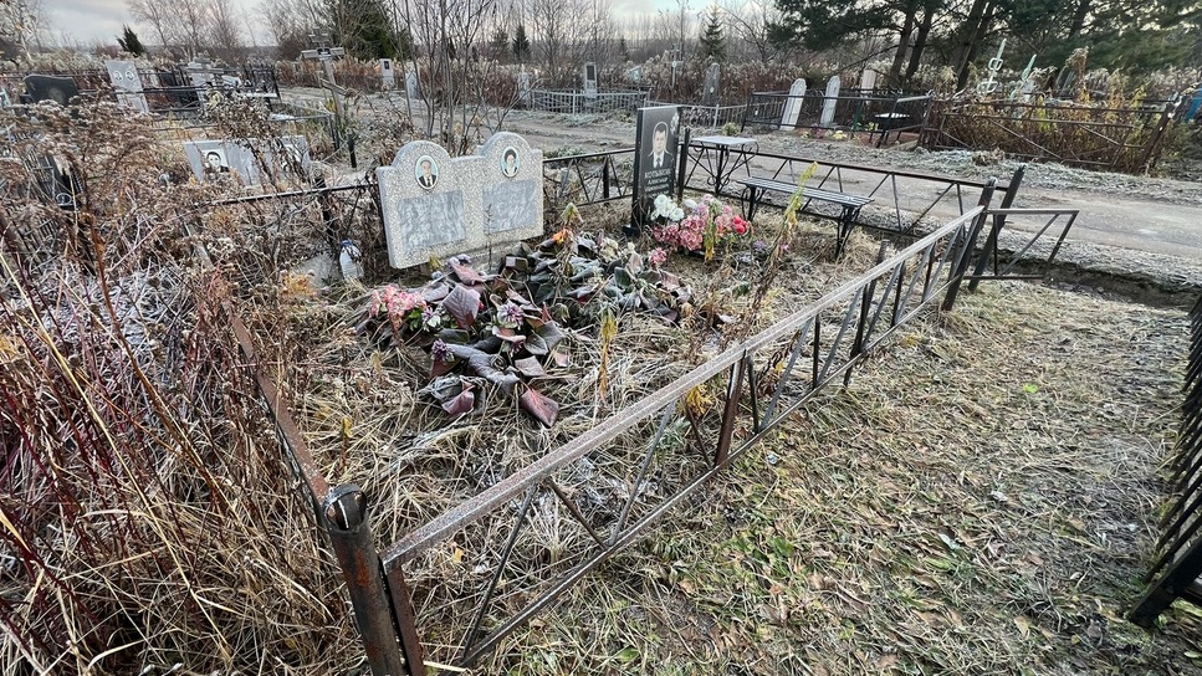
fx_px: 478
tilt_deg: -26.1
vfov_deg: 70.5
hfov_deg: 102.9
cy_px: 344
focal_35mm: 15
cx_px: 567
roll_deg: +0.4
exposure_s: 1/156
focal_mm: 1.57
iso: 32
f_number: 1.8
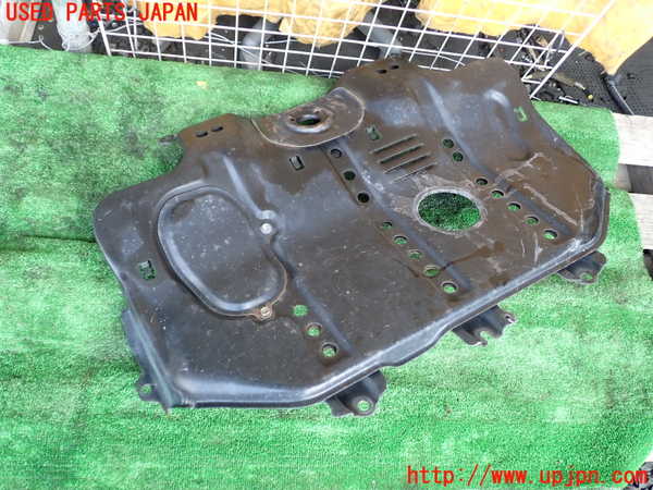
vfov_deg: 46.8
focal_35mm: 30
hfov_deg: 60.0
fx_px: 566
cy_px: 245
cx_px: 326
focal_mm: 5.4
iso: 200
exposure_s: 1/125
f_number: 2.3
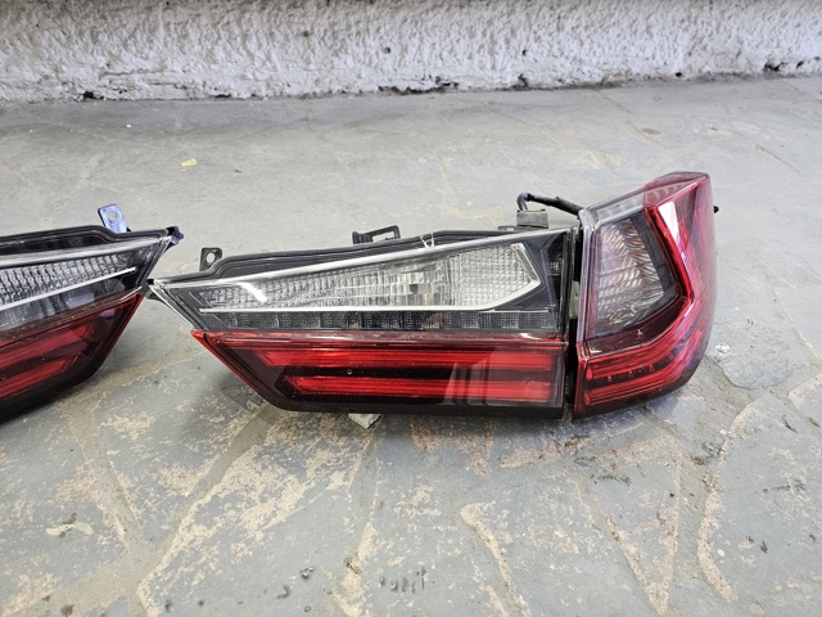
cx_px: 411
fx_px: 546
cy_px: 308
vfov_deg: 58.9
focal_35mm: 23
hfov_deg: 73.9
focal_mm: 6.3
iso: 160
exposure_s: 1/100
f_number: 1.7
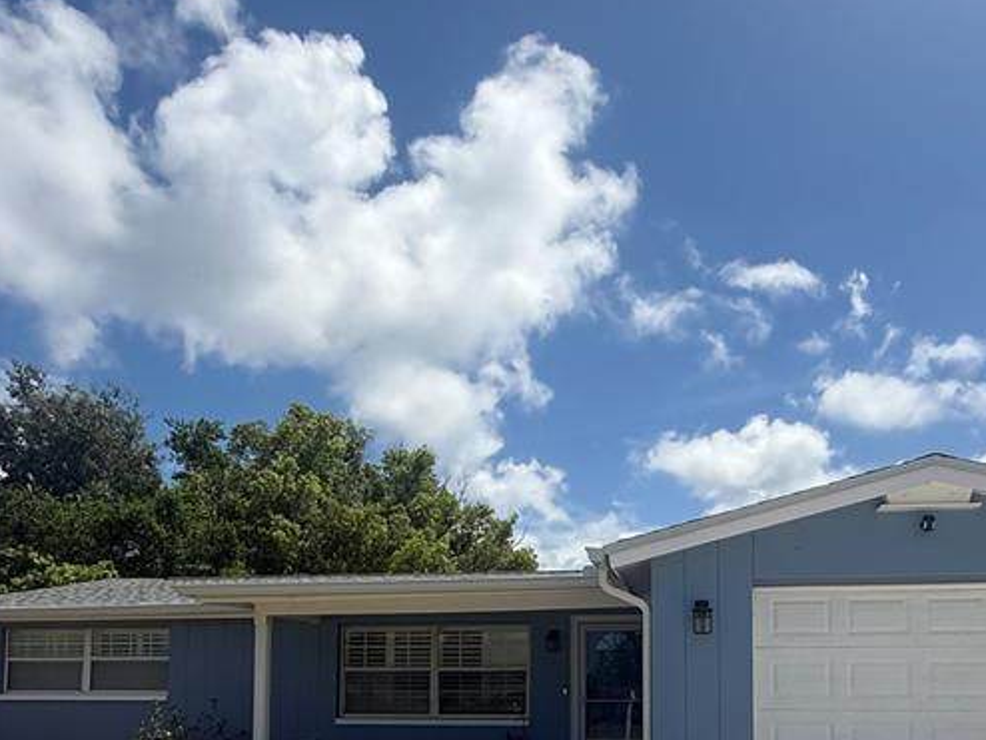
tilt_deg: +3.8
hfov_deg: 61.2
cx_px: 587
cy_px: 648
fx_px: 826
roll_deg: +0.2
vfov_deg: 44.5
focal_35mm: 29
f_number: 2.2
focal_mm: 2.22
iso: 50
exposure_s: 1/3460
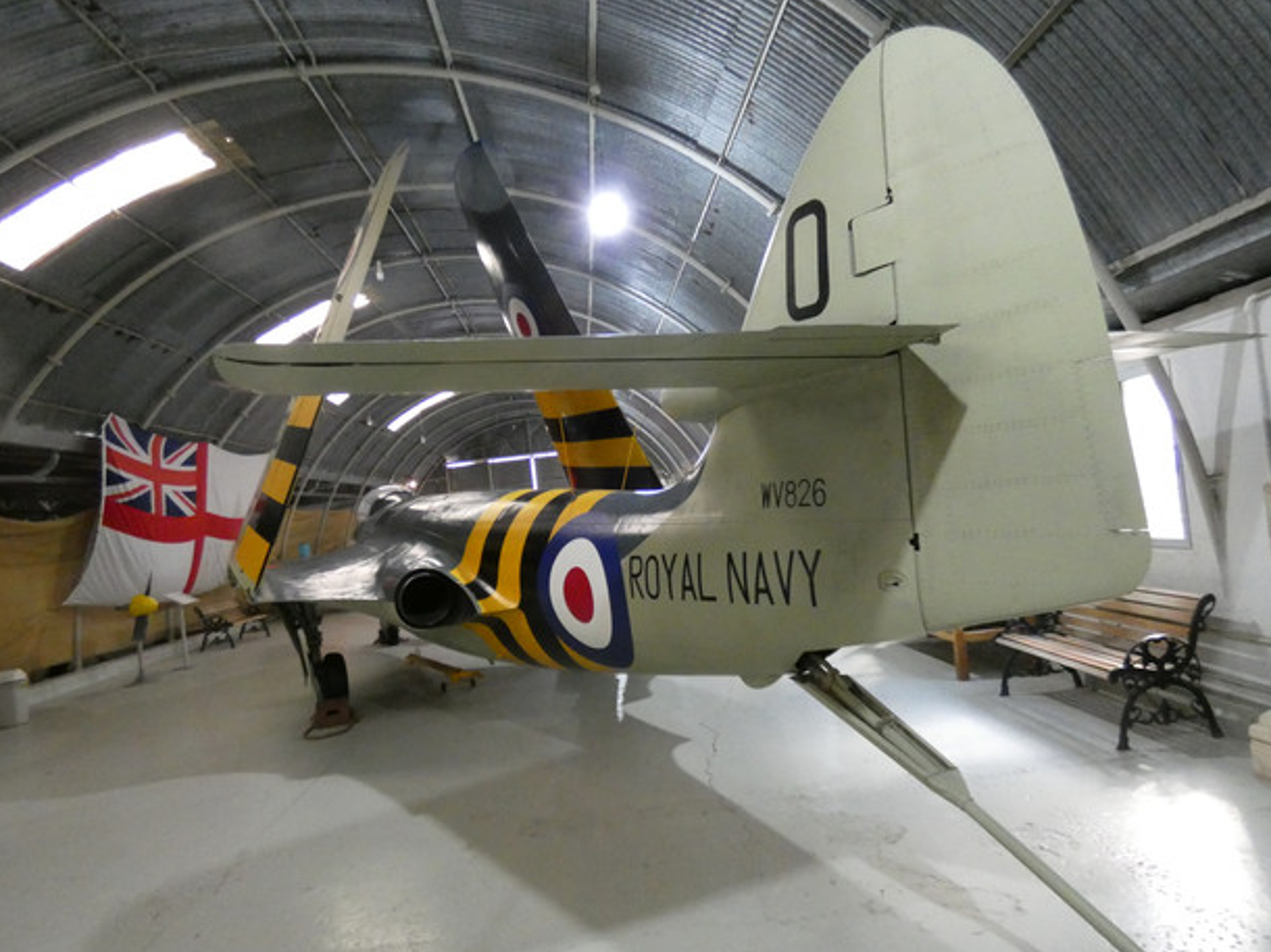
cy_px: 490
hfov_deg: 79.0
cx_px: 613
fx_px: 771
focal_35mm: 21
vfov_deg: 63.4
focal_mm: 3.6
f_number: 2.8
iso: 1250
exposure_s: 1/60
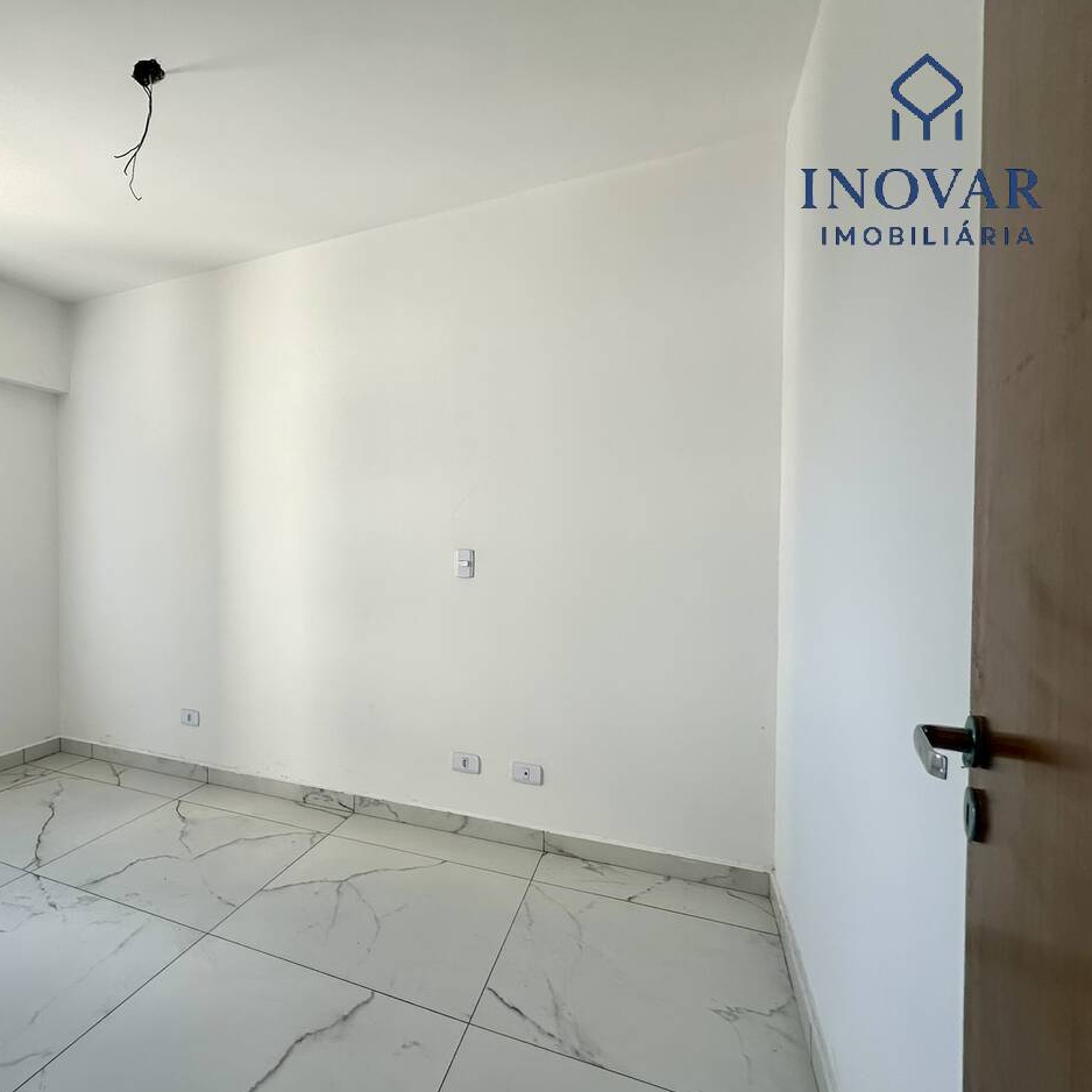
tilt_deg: -1.1
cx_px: 311
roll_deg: +0.0
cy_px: 563
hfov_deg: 73.7
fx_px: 678
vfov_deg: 77.7
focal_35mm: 19
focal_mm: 2.22
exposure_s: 1/111
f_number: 2.2
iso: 40
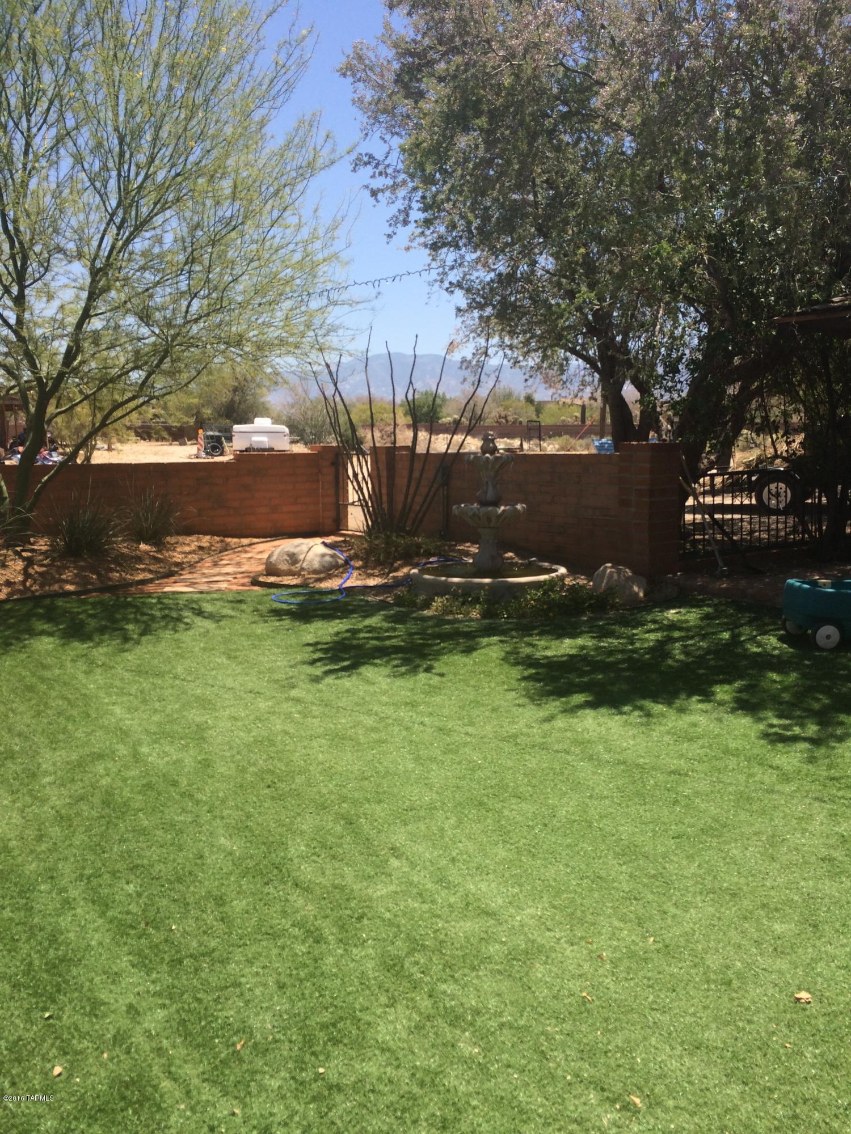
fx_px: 951
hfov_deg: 48.2
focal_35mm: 29
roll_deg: +3.2
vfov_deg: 61.7
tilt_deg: -8.9
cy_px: 567
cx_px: 426
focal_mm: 4.15
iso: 32
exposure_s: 1/1414
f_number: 2.2
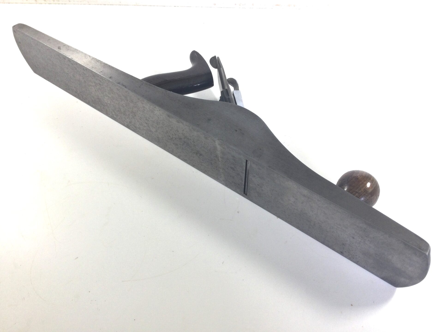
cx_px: 222
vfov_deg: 45.4
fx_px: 397
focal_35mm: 31
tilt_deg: -54.5
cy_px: 166
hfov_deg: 58.4
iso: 25
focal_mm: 3.3
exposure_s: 1/100
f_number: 2.4
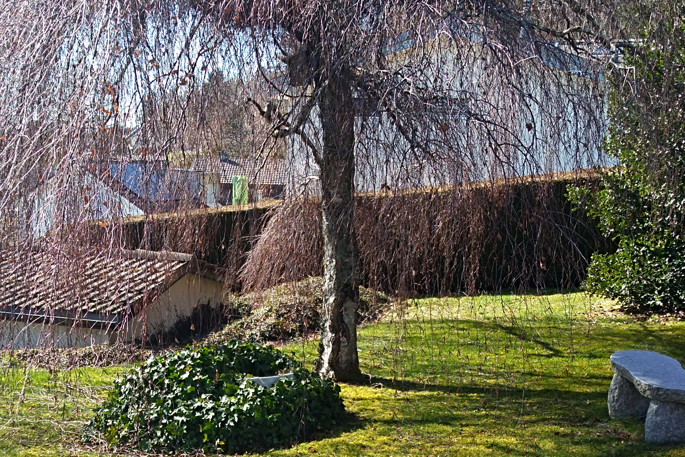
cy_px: 338
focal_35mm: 49
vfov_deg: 27.2
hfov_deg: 40.3
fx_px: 932
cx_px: 296
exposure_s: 1/264
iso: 100
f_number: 2
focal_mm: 3.54
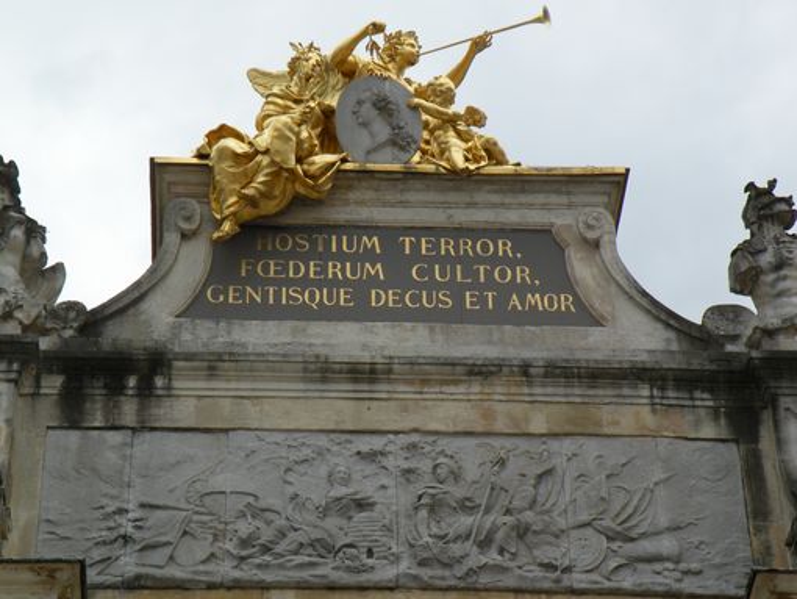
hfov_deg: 16.5
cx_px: 398
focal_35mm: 119
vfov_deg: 12.5
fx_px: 2741
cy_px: 300
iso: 64
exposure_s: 1/222
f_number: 7.1
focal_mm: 21
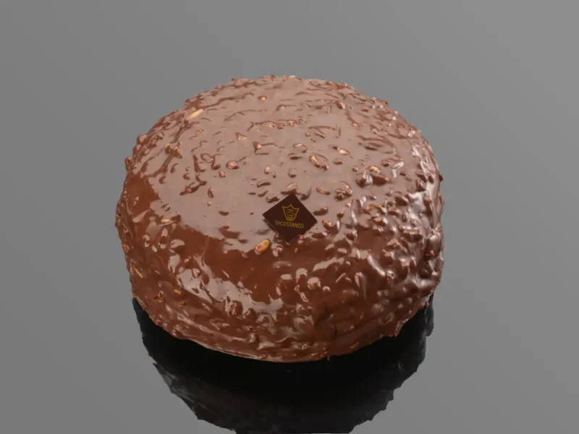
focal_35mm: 43
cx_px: 290
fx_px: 719
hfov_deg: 43.9
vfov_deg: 33.6
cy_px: 217
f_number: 16
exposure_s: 1/125
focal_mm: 55
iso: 100
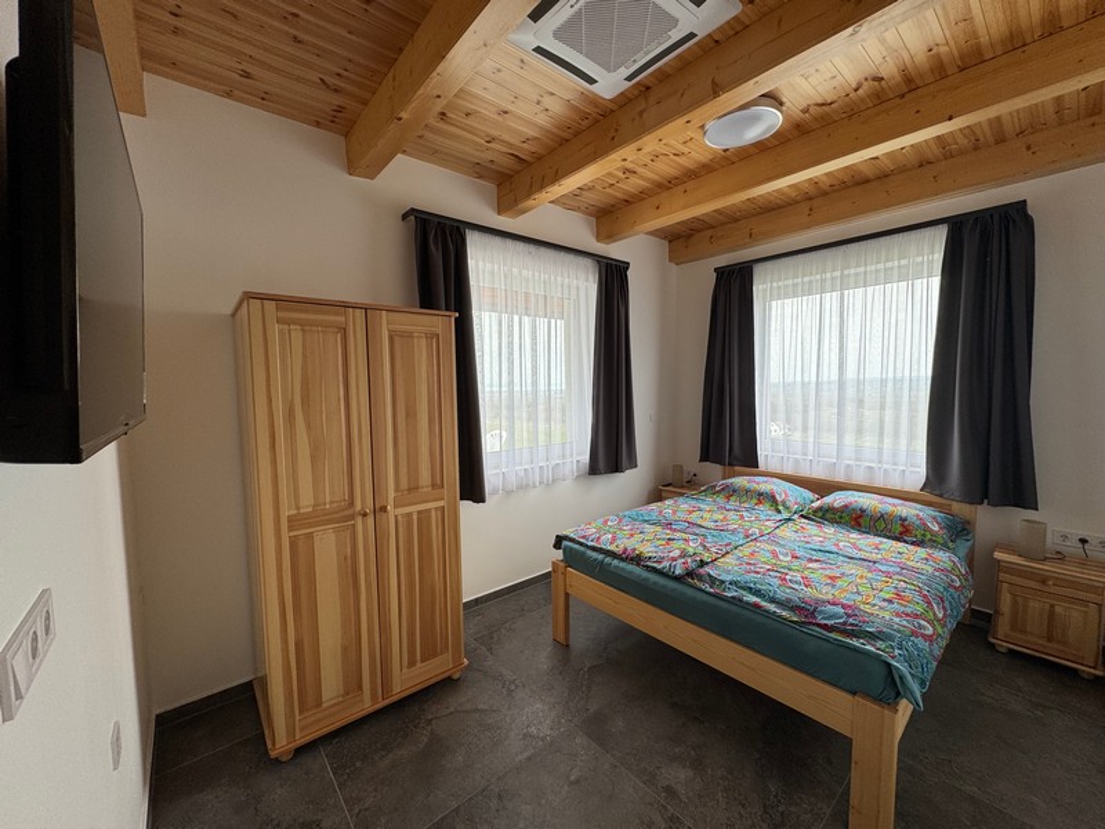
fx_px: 447
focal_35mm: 14
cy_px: 414
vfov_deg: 85.7
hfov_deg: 102.1
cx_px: 552
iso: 50
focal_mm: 2.22
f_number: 2.2
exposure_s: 1/99
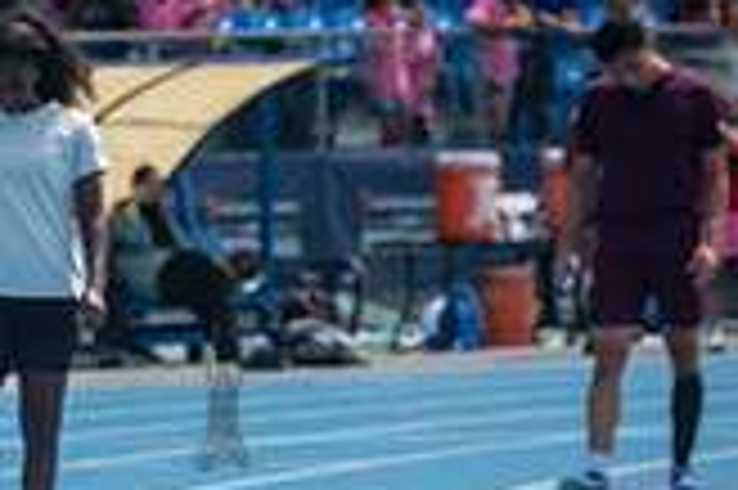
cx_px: -360
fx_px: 9400
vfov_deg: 3.0
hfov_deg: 4.5
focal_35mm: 459
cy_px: 609
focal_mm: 100
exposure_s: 1/1250
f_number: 5
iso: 160
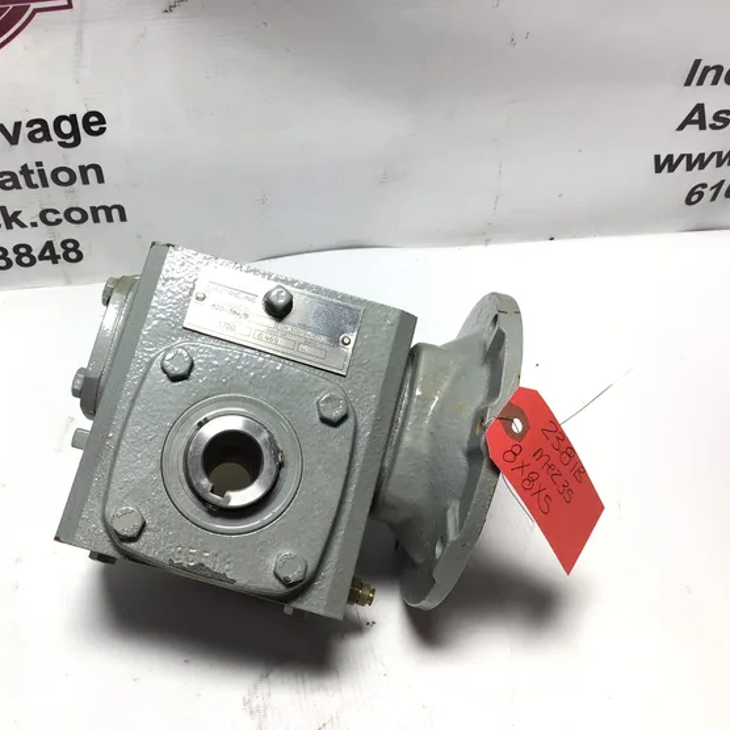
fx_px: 883
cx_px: 291
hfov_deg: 44.7
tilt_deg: -46.3
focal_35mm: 37
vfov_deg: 44.9
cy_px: 366
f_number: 2.4
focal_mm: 3.3
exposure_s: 1/126
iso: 25
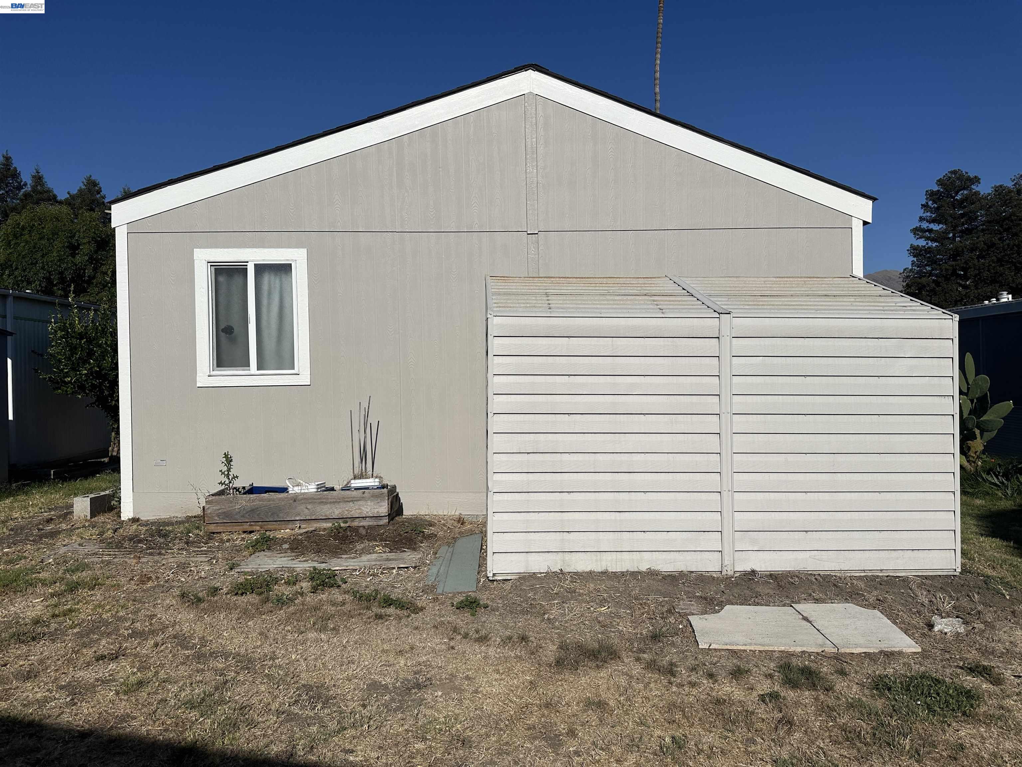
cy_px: 384
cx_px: 511
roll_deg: +0.1
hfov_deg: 71.6
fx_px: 709
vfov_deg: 56.8
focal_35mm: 24
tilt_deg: -1.0
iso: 100
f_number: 1.78
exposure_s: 1/18519
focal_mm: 6.86
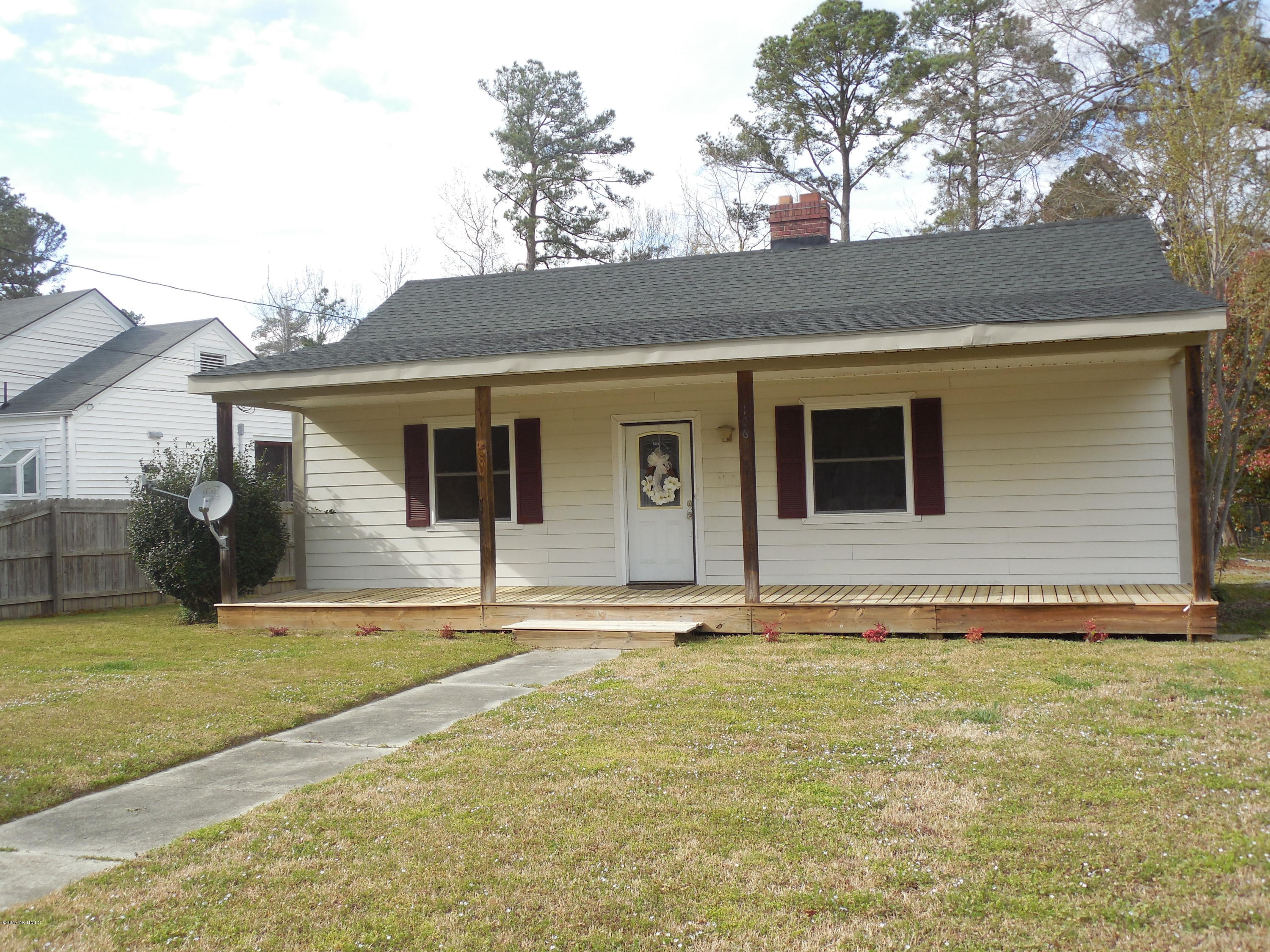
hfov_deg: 58.4
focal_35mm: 31
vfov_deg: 45.4
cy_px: 476
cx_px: 635
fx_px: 1137
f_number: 3.6
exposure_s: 1/400
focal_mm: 5.6
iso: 125
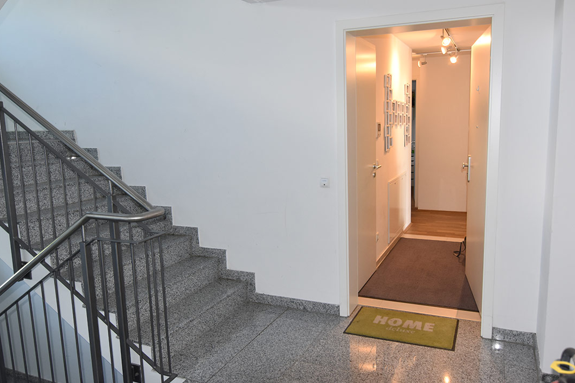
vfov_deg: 47.9
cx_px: 321
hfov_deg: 67.2
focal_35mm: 27
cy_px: 185
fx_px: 431
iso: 200
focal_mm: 16
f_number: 8
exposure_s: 1/250
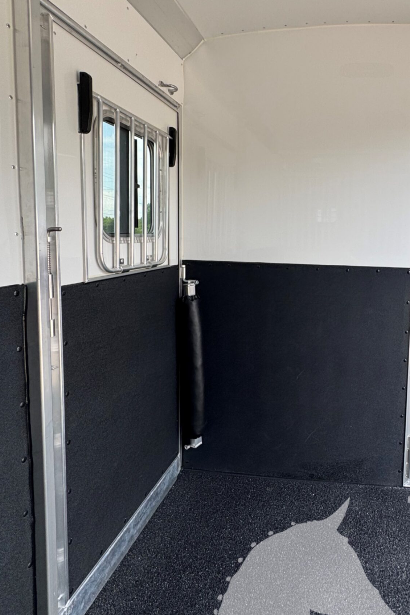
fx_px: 376
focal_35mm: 22
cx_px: 317
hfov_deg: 54.0
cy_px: 264
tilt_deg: -4.2
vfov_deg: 78.1
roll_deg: -0.4
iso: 40
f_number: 2.2
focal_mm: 2.22
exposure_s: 1/124
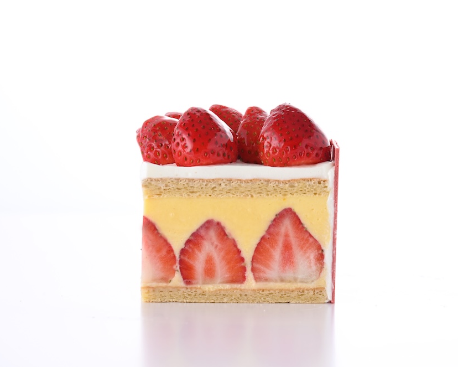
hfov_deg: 11.3
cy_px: 183
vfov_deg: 9.1
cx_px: 235
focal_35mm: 170
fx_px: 2305
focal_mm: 150
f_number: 11
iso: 100
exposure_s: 1/125
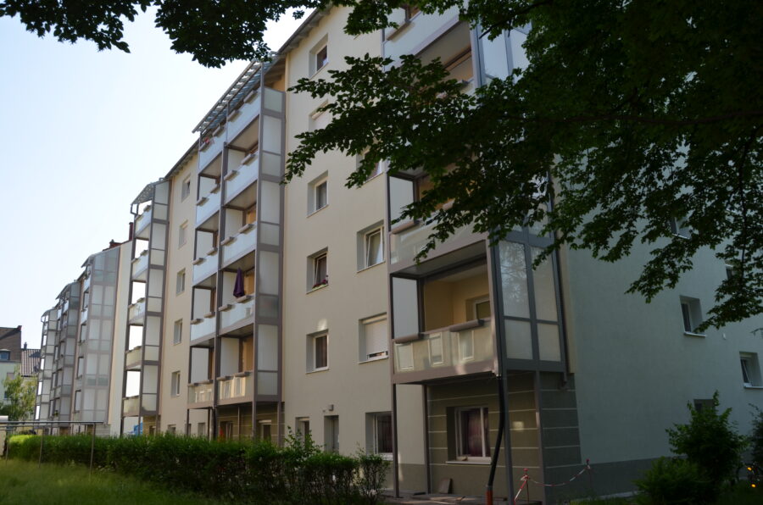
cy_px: 252
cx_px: 382
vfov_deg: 43.4
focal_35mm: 30
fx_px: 634
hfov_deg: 62.0
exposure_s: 1/250
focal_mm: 20
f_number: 6.3
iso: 100
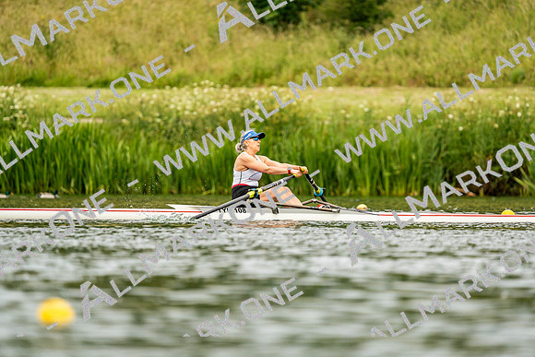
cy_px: 178
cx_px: 268
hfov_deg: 3.4
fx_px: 8918
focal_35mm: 600
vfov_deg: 2.3
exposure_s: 1/2000
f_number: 6.3
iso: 500
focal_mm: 600
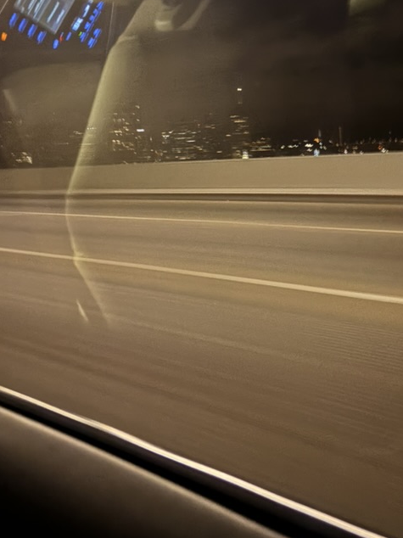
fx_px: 652
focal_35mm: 42
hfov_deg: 34.3
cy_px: 136
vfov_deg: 43.4
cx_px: 215
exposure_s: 1/2
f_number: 1.6
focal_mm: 5.96
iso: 1250
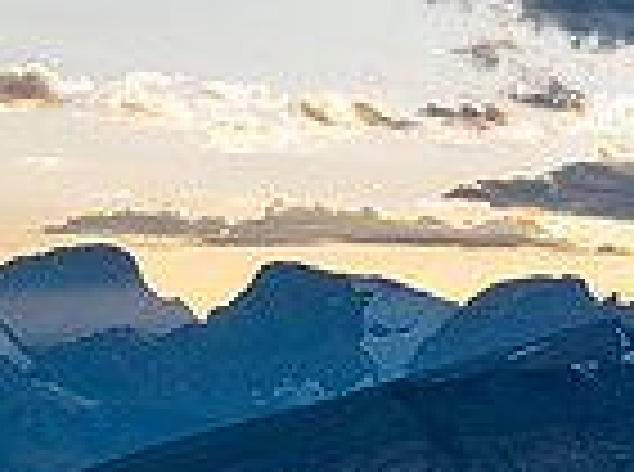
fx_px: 2411
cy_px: 510
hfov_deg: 13.7
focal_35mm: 132
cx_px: 1079
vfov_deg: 11.0
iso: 200
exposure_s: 1/100
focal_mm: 16
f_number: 8
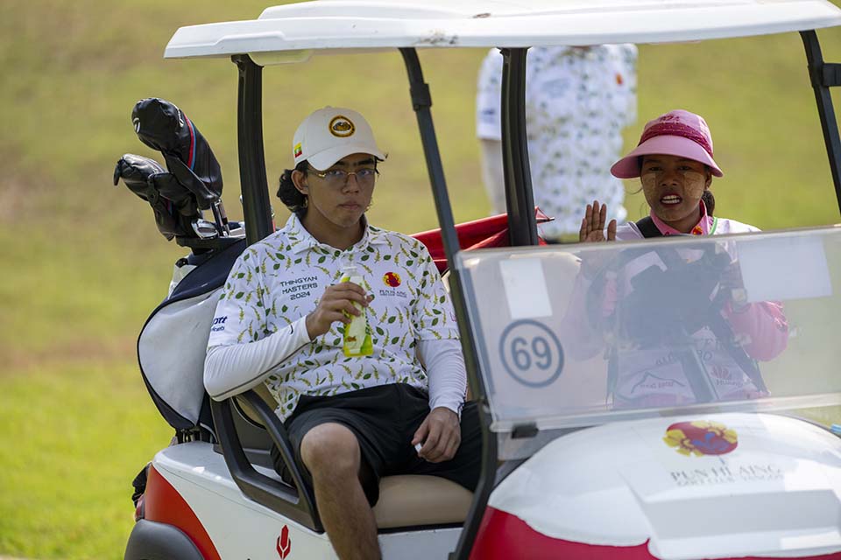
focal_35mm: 400
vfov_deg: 3.4
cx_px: 420
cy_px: 280
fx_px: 9344
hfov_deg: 5.2
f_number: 2.8
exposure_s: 1/6400
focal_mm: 400
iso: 720
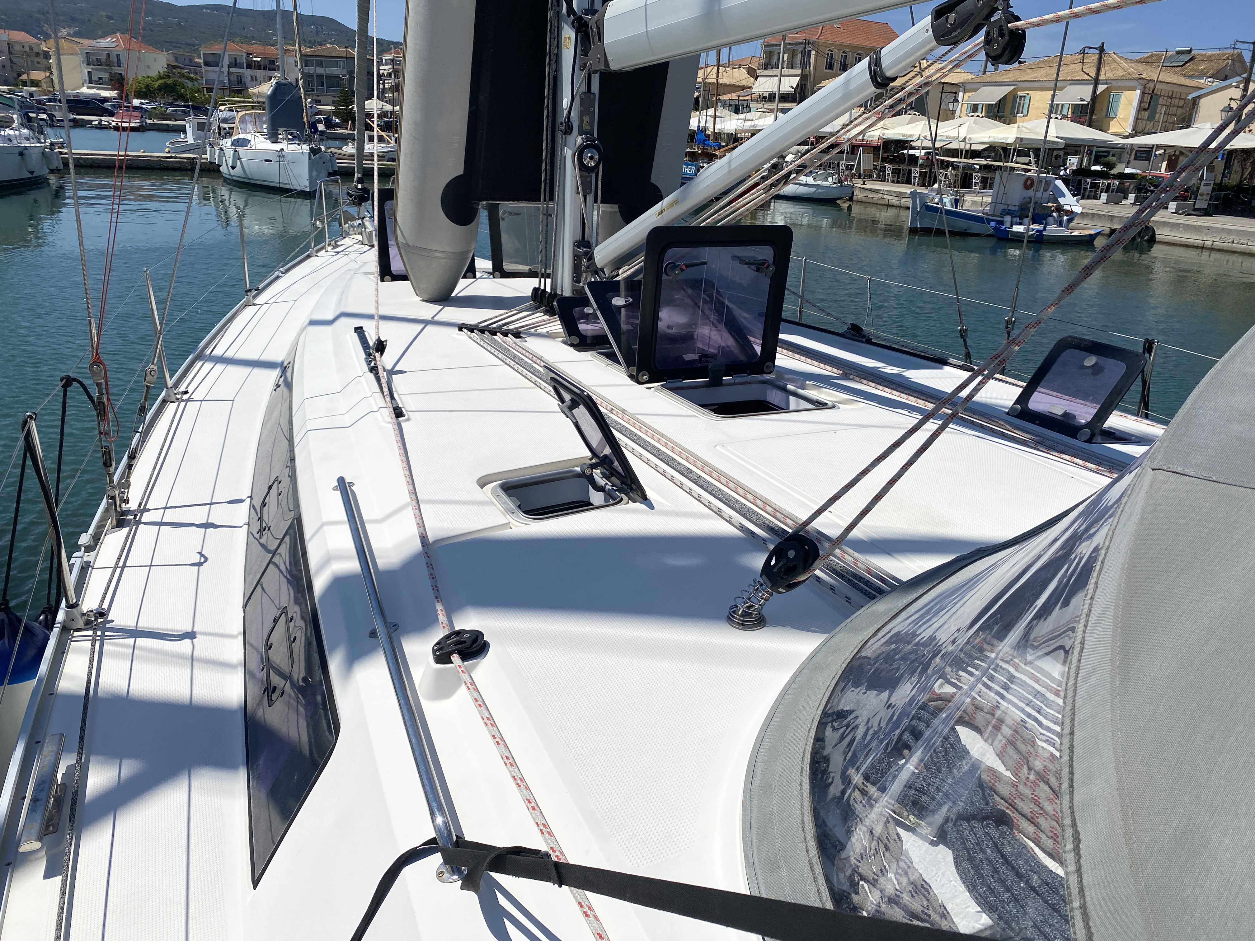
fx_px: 943
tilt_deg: -19.7
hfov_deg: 67.3
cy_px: 470
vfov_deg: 53.1
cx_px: 628
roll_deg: -3.3
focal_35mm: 26
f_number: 1.8
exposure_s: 1/10417
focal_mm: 4.25
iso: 32
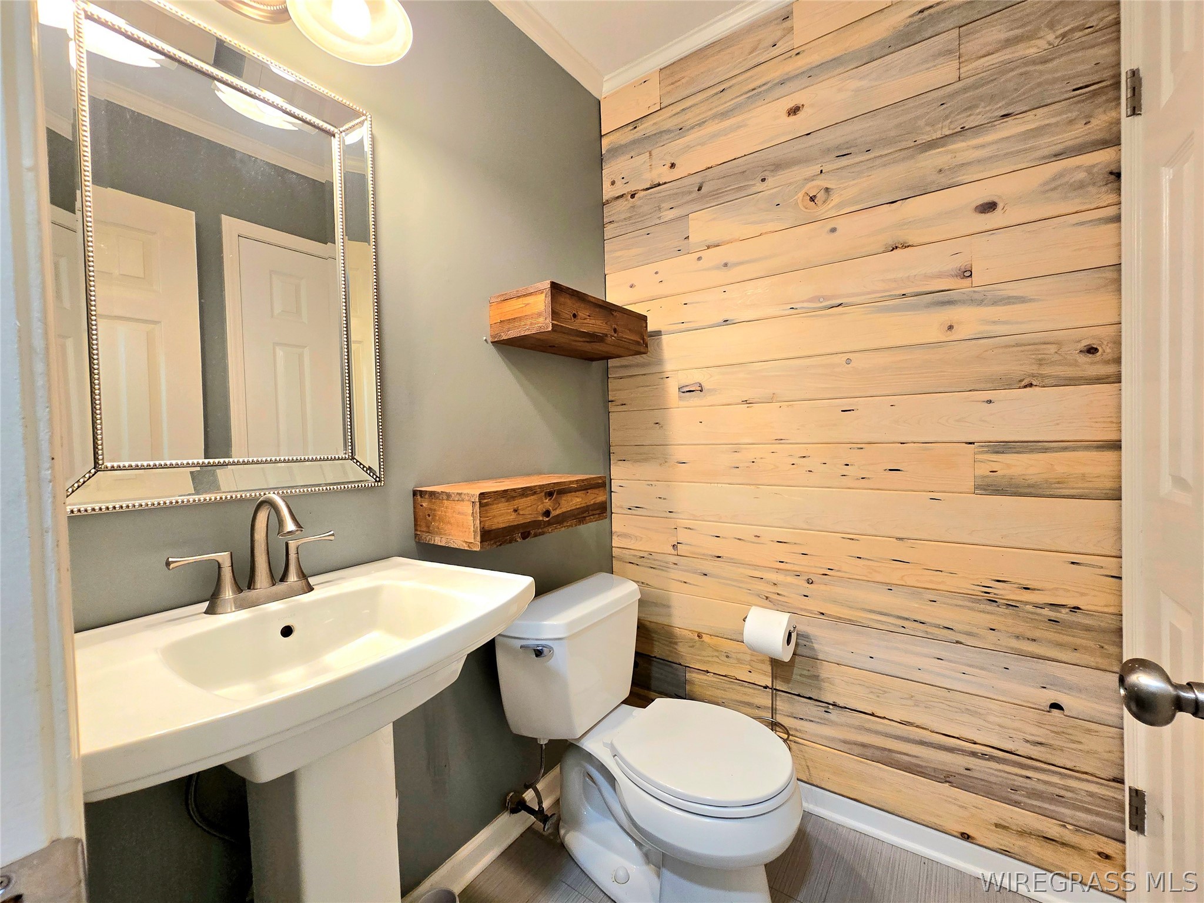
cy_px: 452
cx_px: 602
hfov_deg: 106.2
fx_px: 452
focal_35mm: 13
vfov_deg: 89.9
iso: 125
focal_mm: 2.2
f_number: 2.2
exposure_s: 1/60.2
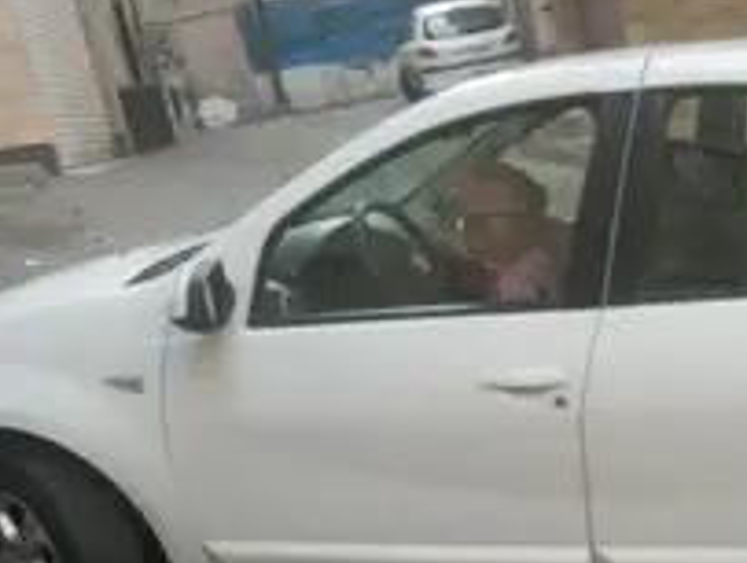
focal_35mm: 73
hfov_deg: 25.8
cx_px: 677
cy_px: 427
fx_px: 1578
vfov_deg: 20.1
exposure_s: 1/50
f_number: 2.8
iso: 160
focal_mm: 4.52
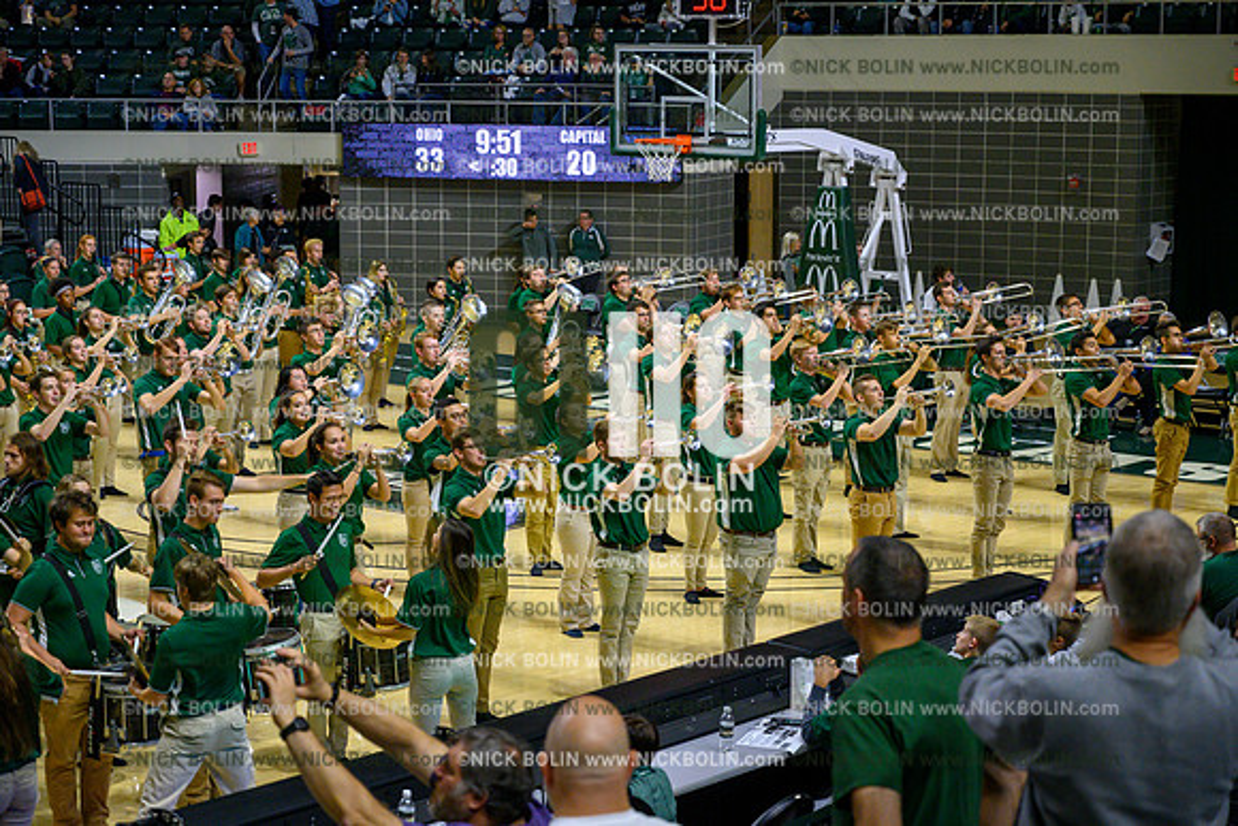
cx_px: 619
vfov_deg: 19.5
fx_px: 2408
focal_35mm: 70
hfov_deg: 28.8
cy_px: 413
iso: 3200
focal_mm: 70
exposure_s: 1/800
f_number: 4.5
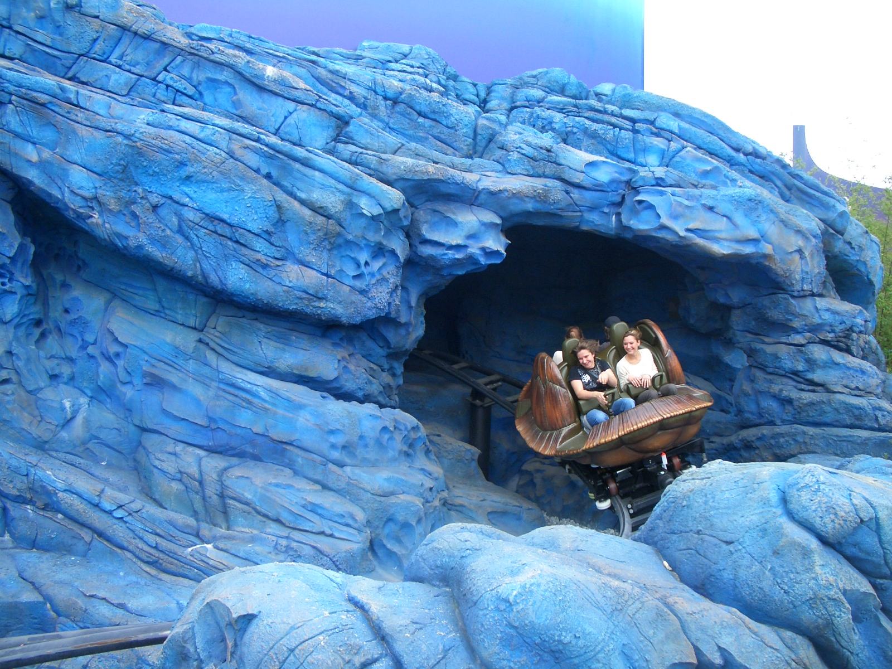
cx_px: 446
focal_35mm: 35
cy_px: 334
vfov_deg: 40.7
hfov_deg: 52.6
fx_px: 902
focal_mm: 5.8
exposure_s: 1/125
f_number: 4.3
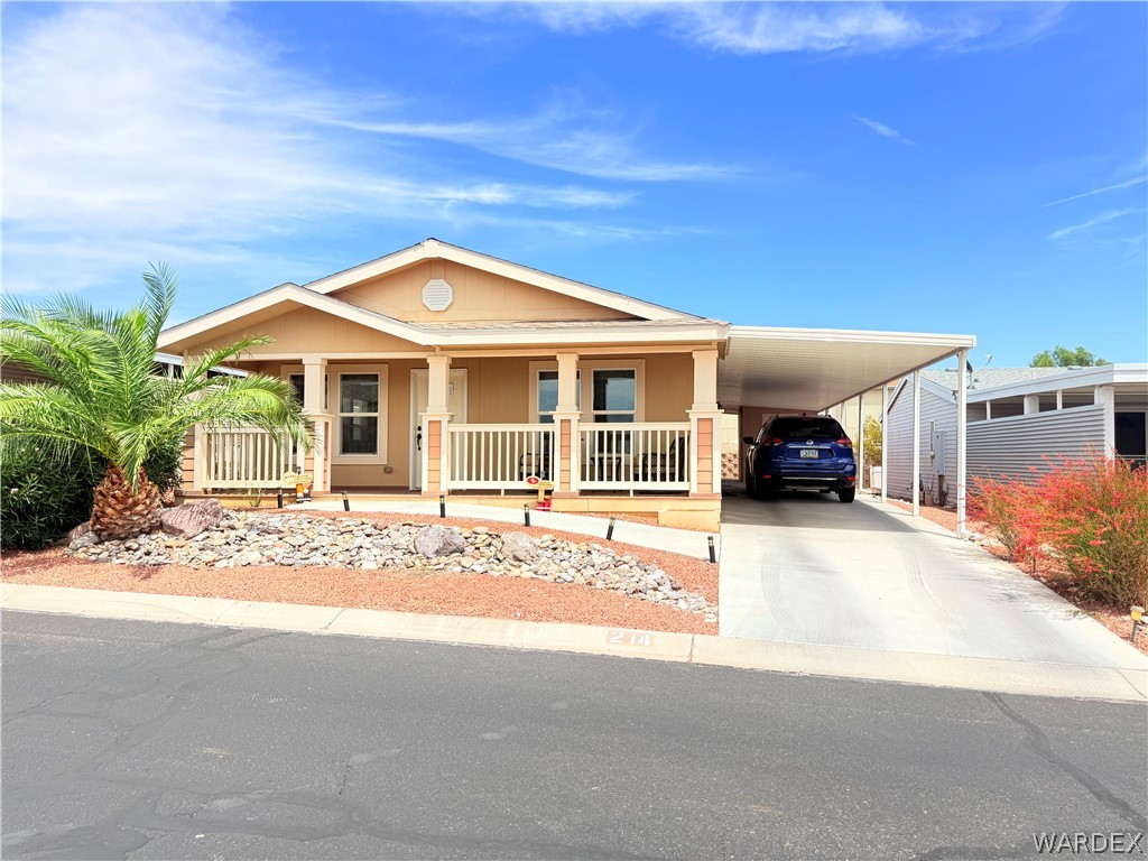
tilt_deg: +2.2
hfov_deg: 71.6
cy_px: 430
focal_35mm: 24
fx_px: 796
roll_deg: -0.6
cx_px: 574
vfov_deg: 56.8
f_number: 1.78
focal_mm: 6.76
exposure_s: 1/2053
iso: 100
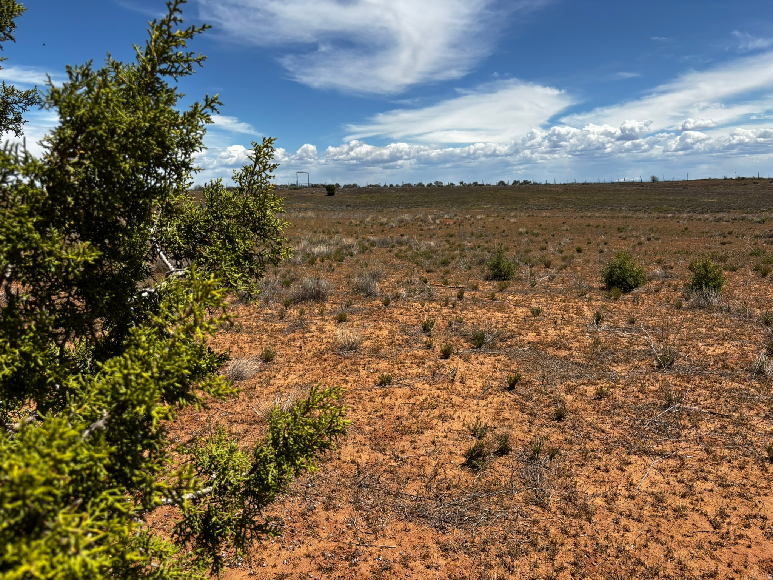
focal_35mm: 26
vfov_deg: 53.1
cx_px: 386
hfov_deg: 67.3
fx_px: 581
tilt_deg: -9.9
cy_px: 290
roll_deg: +1.9
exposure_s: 1/4854
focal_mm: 5.96
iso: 50
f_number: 1.6
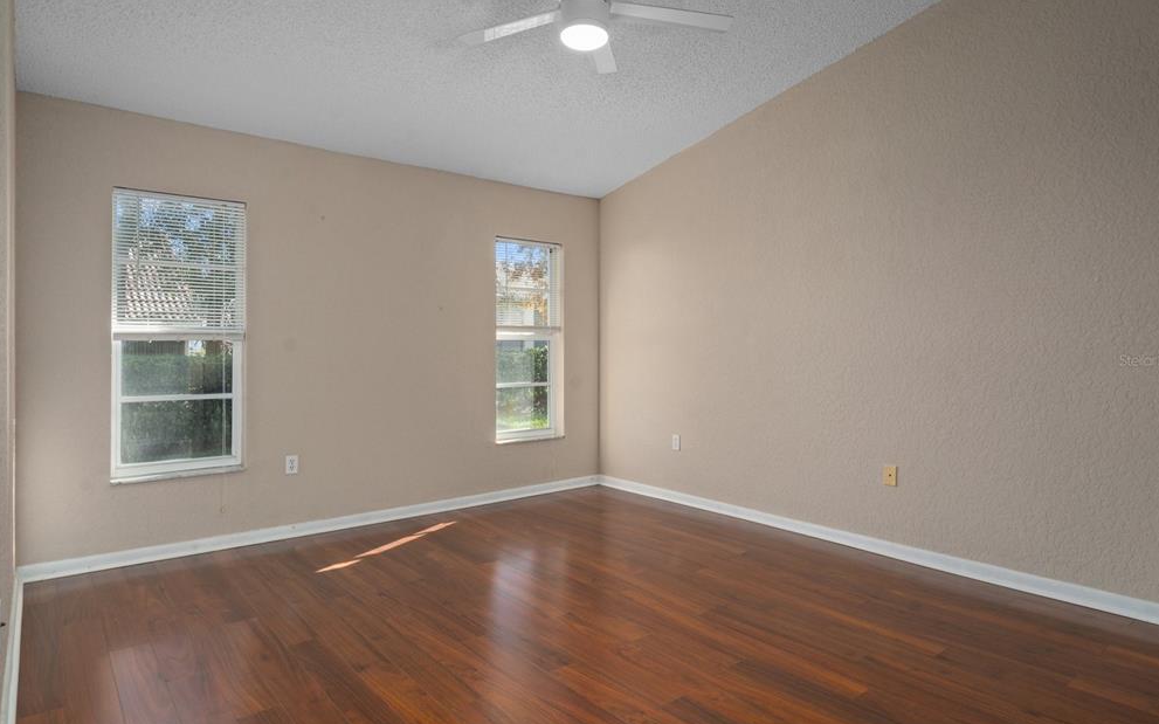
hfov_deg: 85.1
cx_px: 587
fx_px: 632
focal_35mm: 20
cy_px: 360
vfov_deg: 59.6
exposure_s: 1/5
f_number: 8
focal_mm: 19
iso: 320
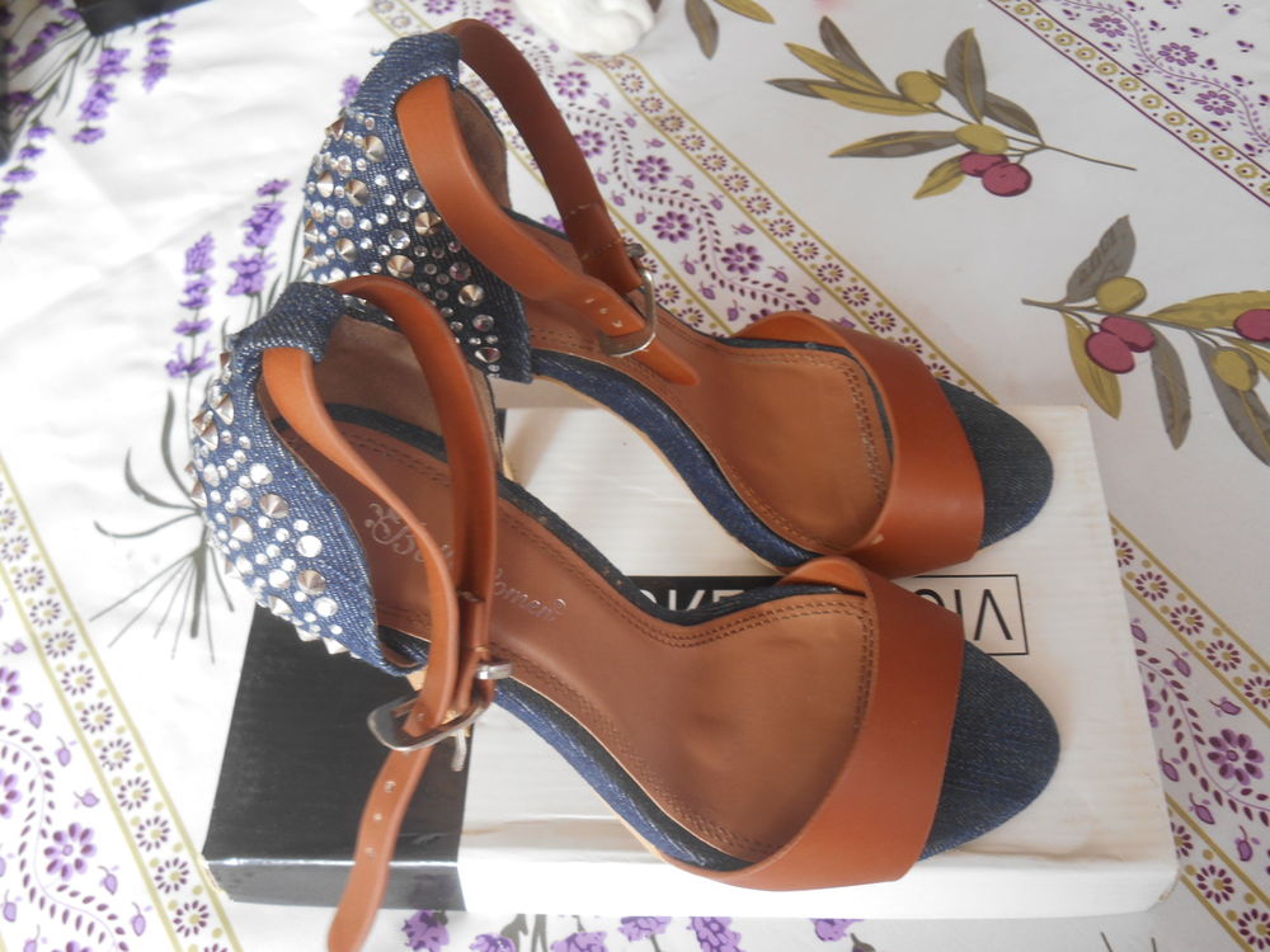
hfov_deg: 45.8
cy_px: 476
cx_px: 635
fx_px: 1504
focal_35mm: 41
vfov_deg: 35.1
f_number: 3.9
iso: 80
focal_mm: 7.2
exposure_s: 1/30
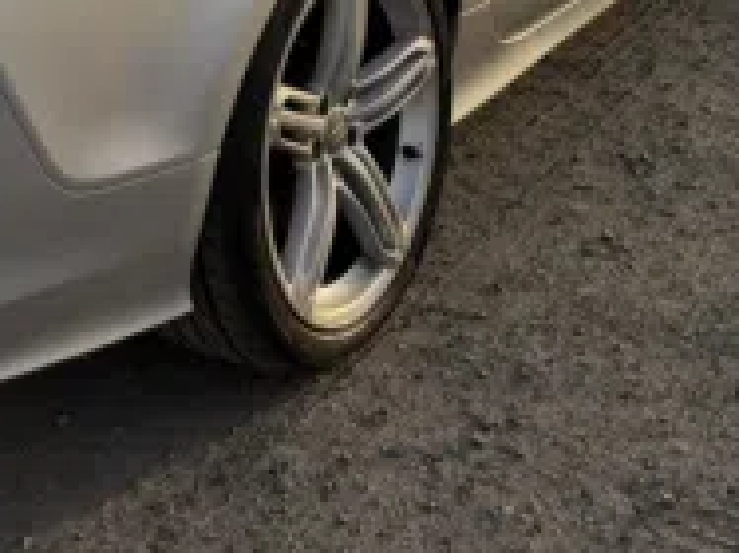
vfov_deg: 16.3
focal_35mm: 82
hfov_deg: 23.1
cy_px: -300
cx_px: 32
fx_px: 1749
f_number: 1.78
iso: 80
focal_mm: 6.76
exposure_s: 1/2525
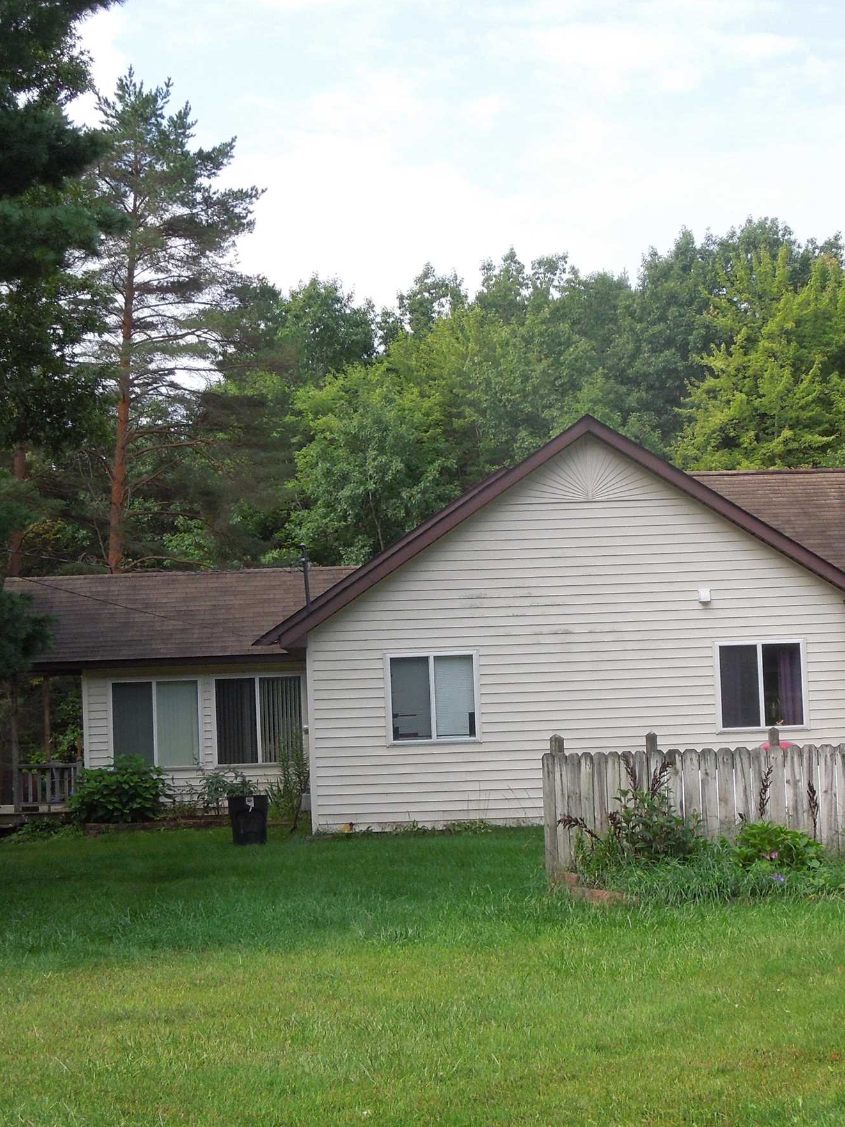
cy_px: 608
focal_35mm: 68
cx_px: 479
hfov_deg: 21.6
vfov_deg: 28.6
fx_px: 2214
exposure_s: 1/320
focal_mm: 7
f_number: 3.8
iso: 100
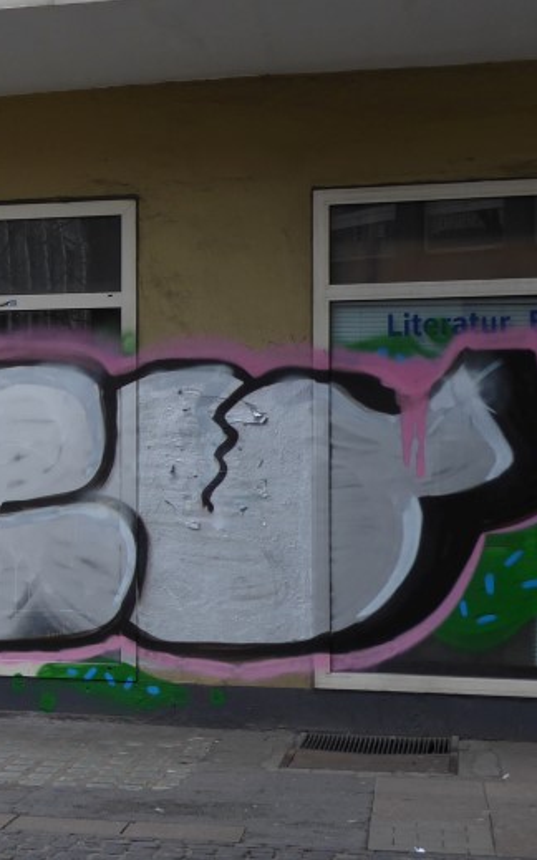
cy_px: 449
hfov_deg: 18.0
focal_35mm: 69
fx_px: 1617
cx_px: -99
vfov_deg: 29.8
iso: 80
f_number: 3.6
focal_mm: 5.8
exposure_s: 1/160
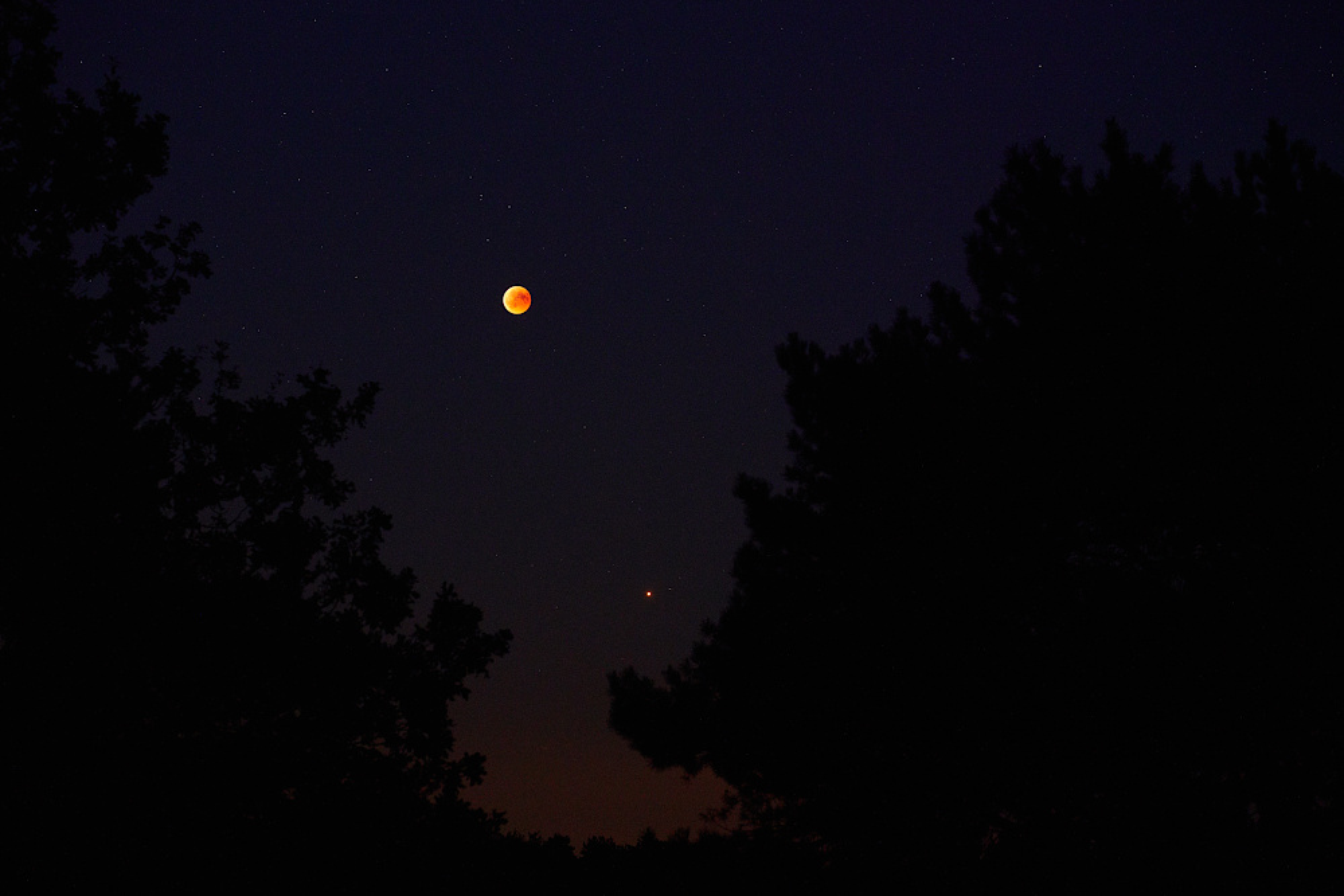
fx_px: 3174
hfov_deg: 23.9
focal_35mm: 85
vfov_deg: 16.1
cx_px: 672
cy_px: 448
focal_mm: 85
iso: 12800
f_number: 4
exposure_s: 1
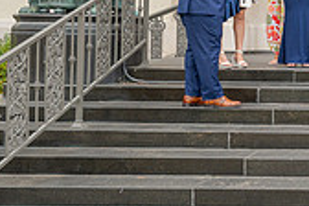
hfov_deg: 20.2
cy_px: 34
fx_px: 712
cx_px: 495
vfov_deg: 16.3
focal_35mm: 83
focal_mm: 24
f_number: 5
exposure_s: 1/200
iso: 200
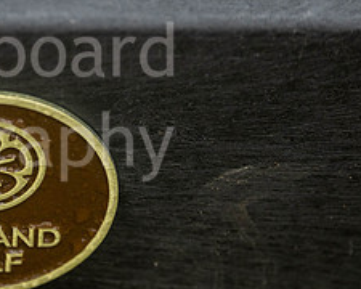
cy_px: 65
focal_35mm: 725
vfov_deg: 2.1
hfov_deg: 2.7
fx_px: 7746
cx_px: -30
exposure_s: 1/400
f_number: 4
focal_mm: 300
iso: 400
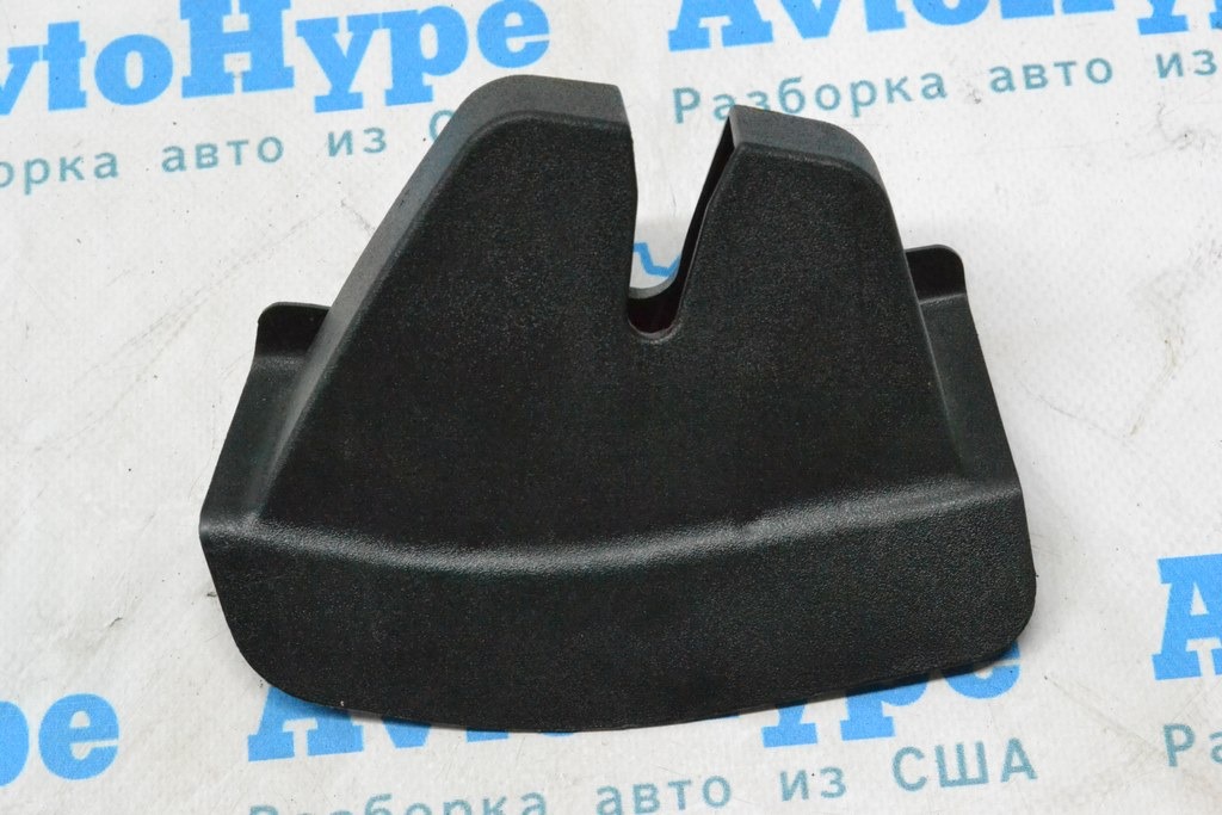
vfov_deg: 16.6
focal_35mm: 82
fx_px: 2801
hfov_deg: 24.6
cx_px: 611
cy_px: 408
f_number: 11
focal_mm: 55
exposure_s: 1/160
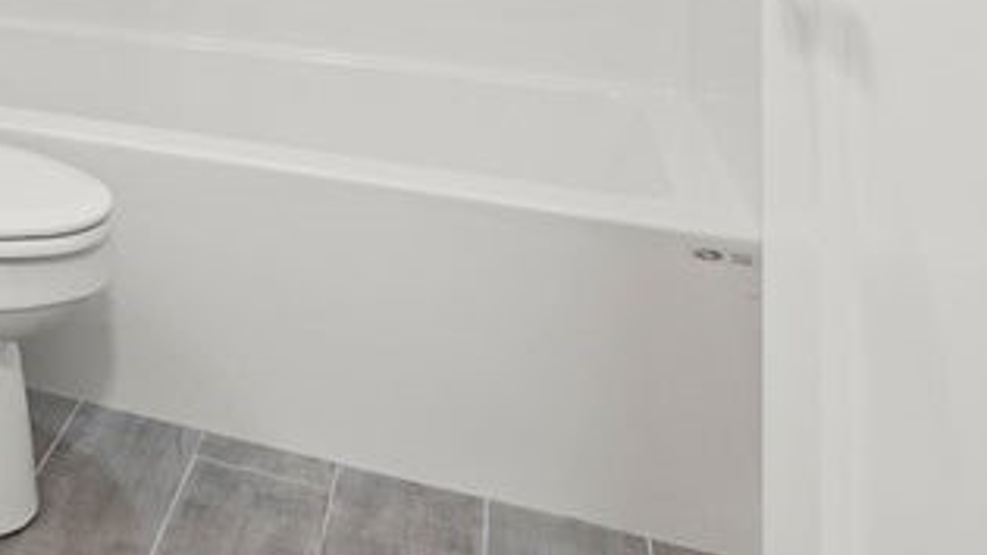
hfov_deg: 33.1
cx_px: -201
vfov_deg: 20.0
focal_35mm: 51
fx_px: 1334
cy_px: -298
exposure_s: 1/4
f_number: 9
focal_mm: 16
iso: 200
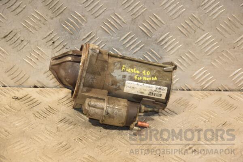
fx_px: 709
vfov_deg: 13.0
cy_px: 81
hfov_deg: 19.5
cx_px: 122
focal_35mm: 105
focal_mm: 70
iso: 800
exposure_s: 1/160
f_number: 5.3
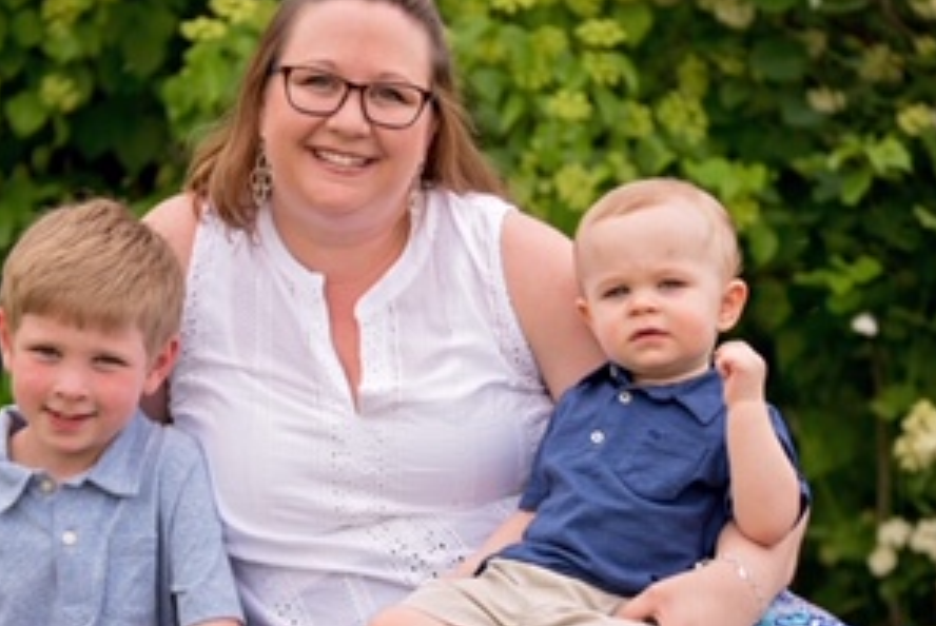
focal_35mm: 264
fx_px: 6871
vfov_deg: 5.2
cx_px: 389
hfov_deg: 7.8
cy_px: 348
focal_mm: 122
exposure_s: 1/200
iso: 80
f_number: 2.8
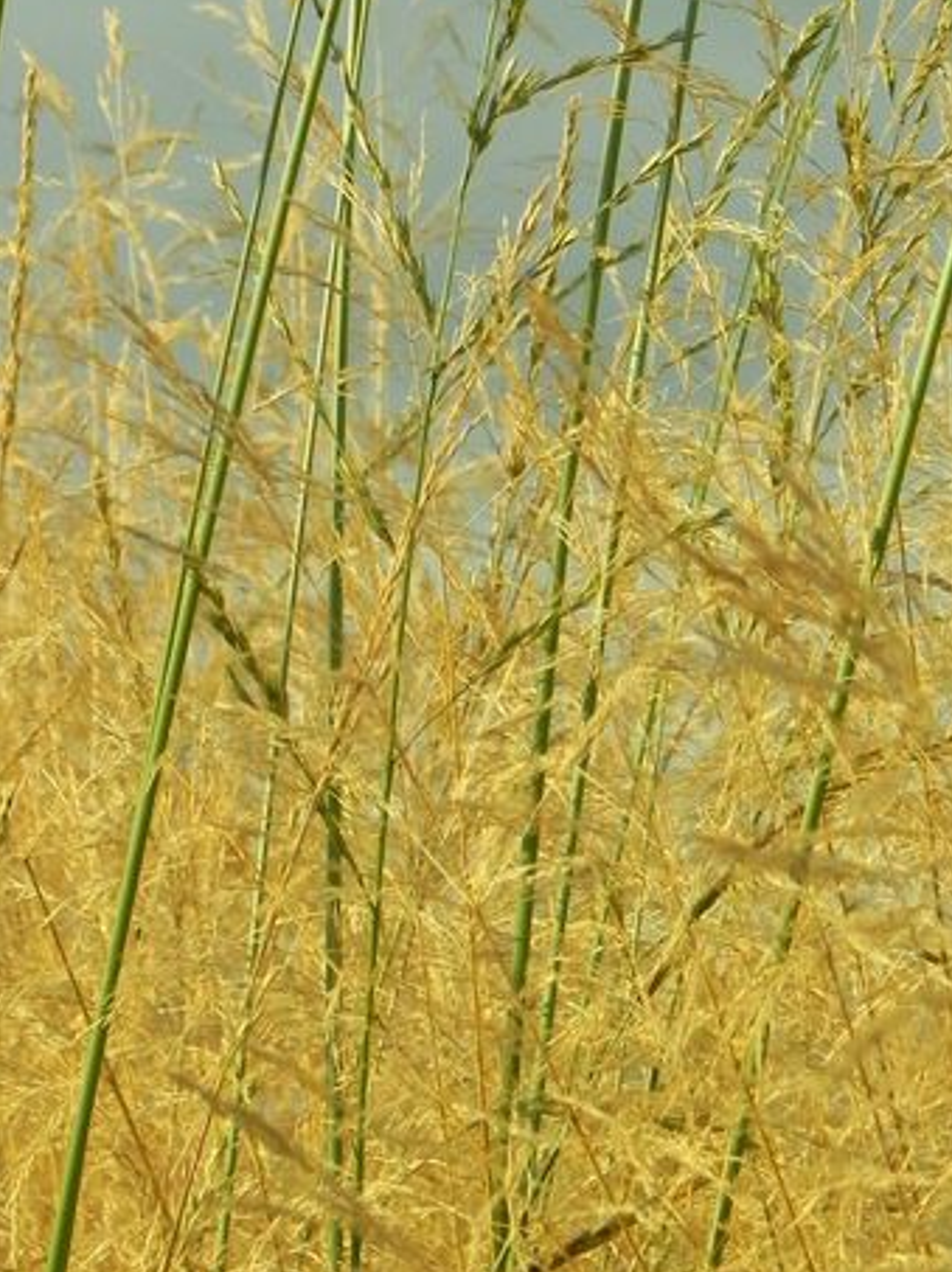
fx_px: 8372
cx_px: 458
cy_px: 185
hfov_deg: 6.5
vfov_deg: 8.7
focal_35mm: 228
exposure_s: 1/640
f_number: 5
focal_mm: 23
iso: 160
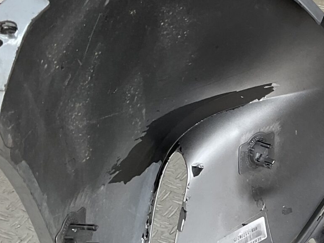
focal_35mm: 96
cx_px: 390
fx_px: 899
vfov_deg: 15.4
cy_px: 173
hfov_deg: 19.3
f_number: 1.8
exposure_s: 1/120
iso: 16
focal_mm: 3
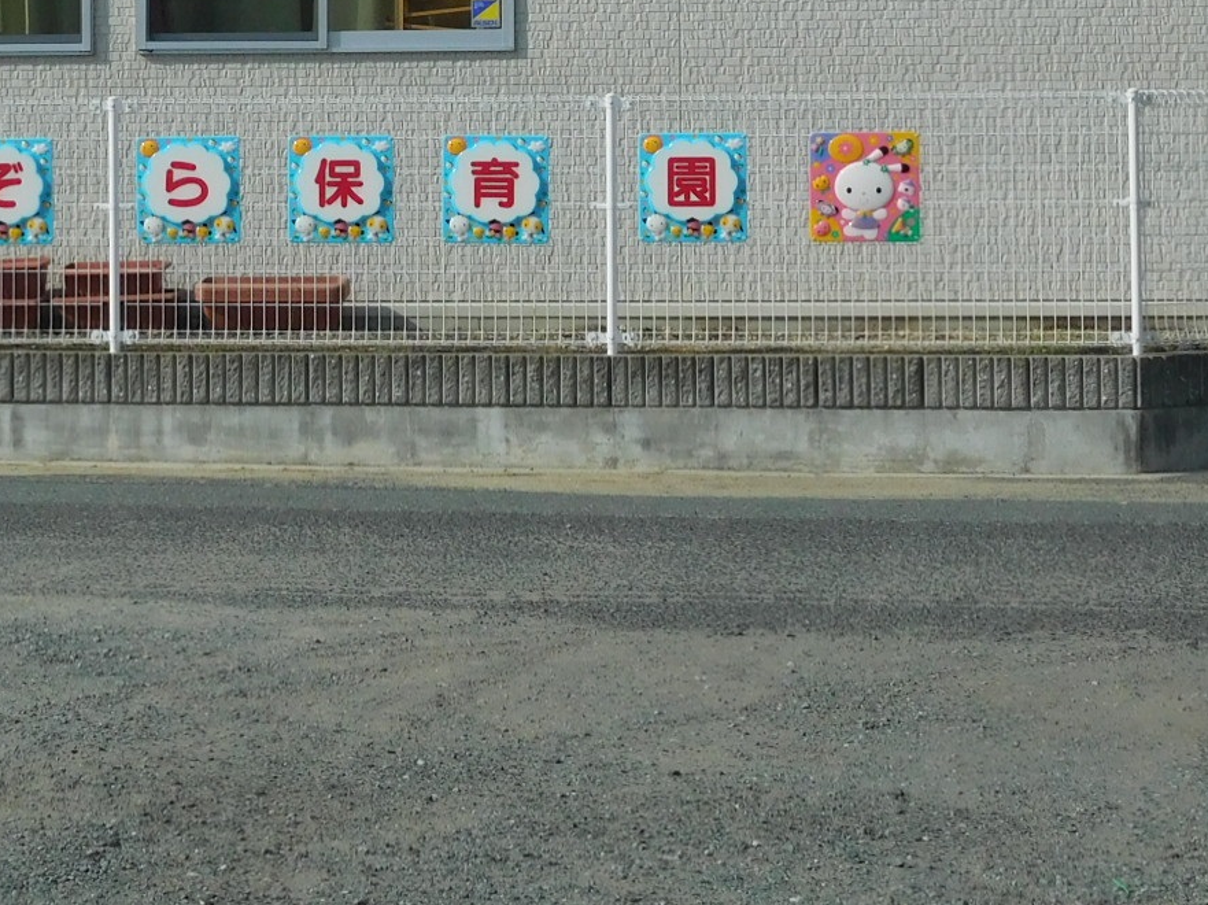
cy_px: -97
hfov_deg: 15.3
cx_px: 447
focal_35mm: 129
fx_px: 4500
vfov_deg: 11.3
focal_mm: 8.9
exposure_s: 1/1250
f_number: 4.1
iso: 125
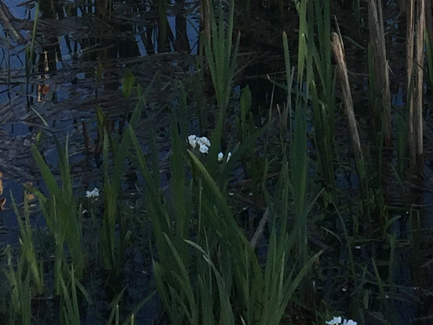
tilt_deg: -6.7
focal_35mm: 134
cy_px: -348
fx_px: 1677
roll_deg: +1.0
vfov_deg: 10.1
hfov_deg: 14.5
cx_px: 431
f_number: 2.2
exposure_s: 1/942
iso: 32
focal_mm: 4.15
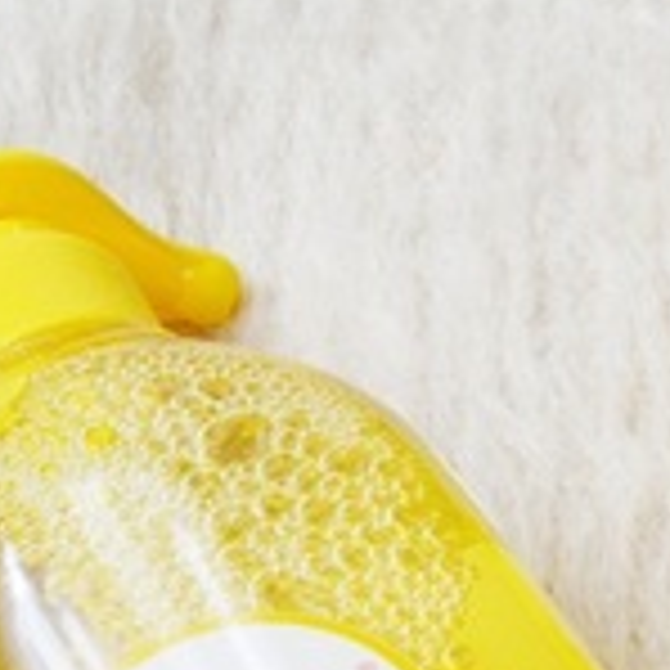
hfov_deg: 11.8
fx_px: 2977
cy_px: 794
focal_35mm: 136
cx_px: 1205
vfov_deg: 12.5
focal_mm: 23
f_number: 8
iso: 400
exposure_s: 1/60
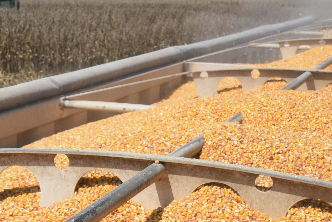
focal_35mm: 98
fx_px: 904
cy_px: 271
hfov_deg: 20.7
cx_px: 116
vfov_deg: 13.6
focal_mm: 24
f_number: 11
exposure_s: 1/500
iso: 250
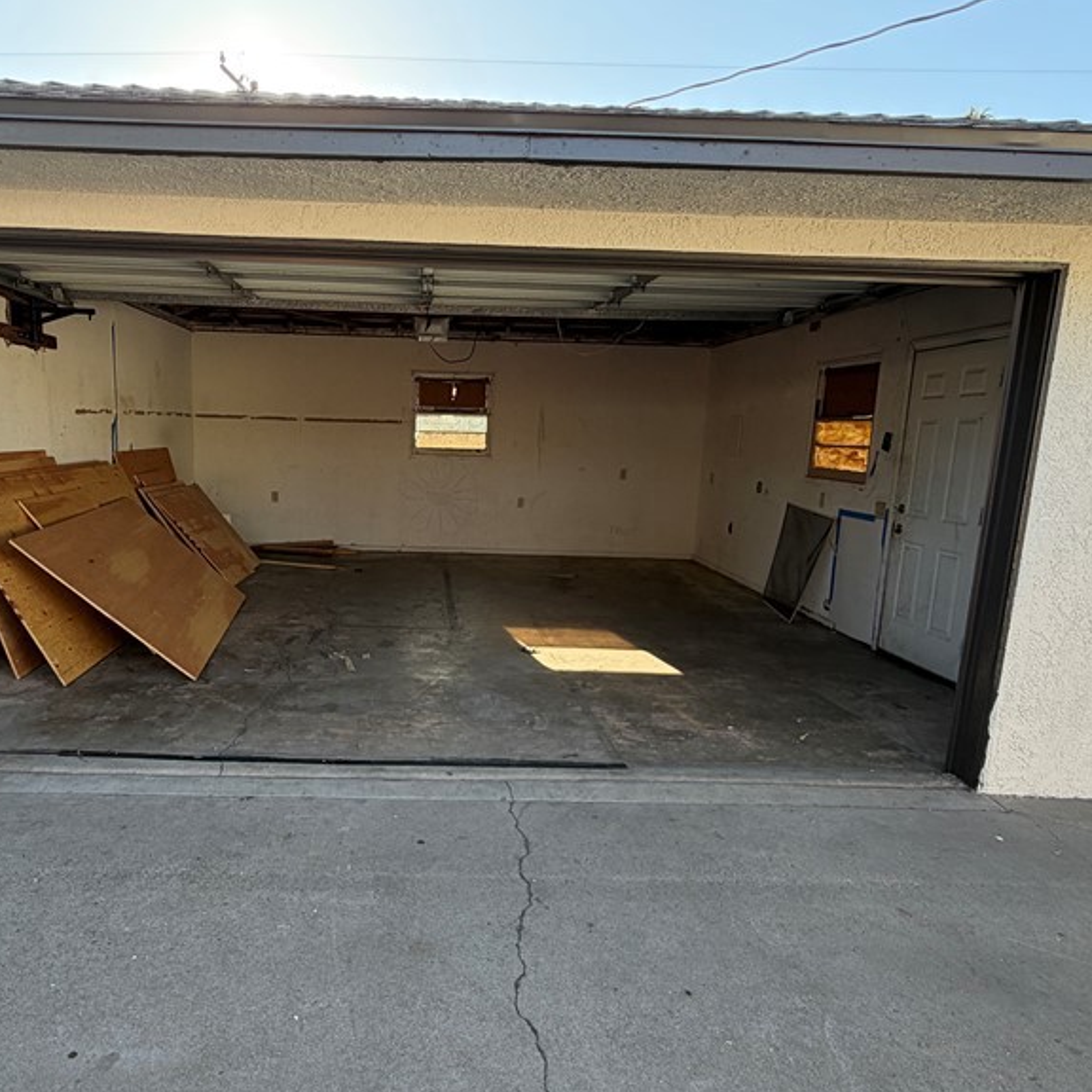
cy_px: 569
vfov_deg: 69.6
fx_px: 785
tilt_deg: -8.8
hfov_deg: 69.0
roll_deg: -1.2
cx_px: 442
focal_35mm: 22
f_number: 2.2
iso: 40
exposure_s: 1/156
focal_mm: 2.22
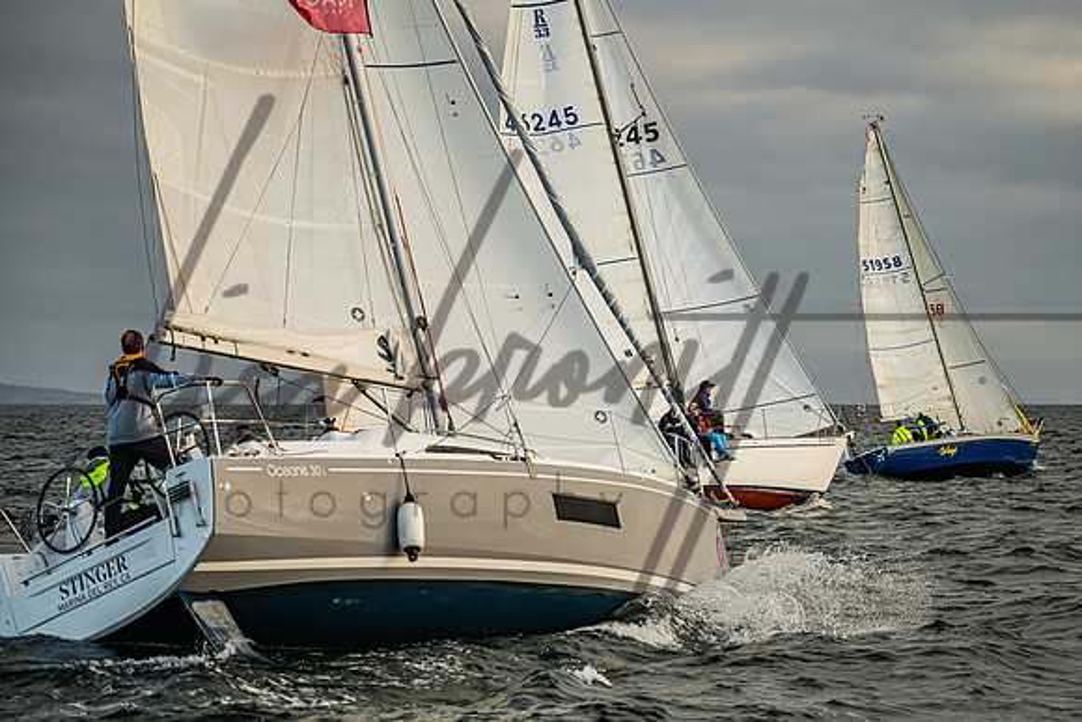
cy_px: 375
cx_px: 593
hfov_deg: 18.1
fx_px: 3401
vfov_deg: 12.1
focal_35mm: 113
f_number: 4.5
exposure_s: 1/2500
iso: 500
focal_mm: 100
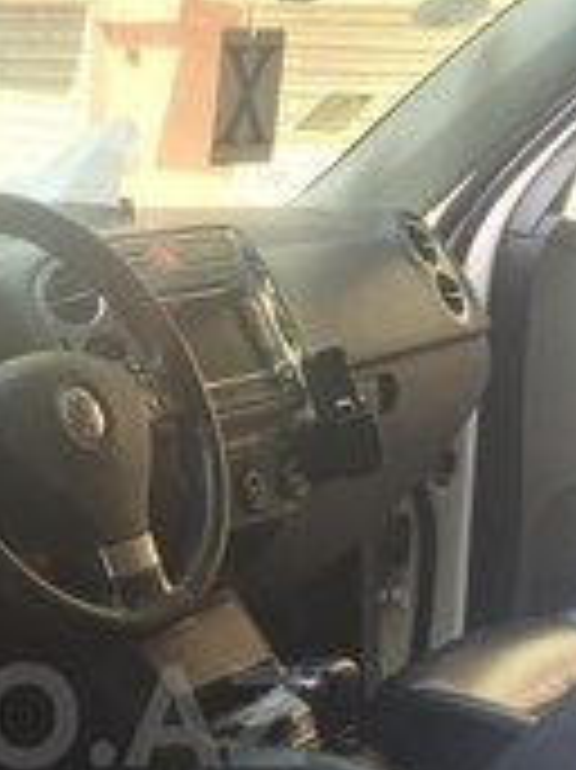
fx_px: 1866
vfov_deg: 22.6
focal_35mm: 84
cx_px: -40
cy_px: 716
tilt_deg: -18.9
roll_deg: -1.4
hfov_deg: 17.0
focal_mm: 4.15
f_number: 2.2
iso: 40
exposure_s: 1/100
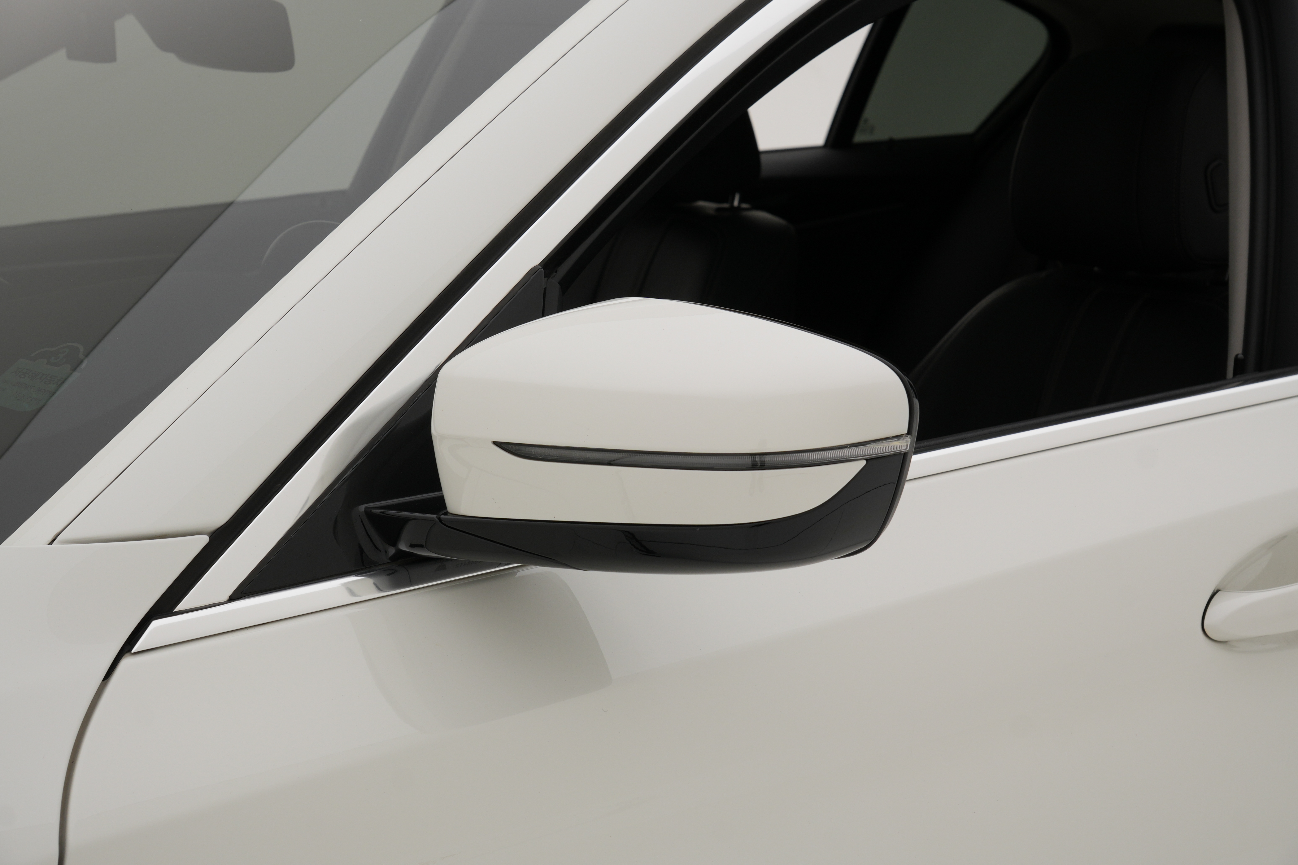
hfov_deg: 32.6
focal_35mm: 62
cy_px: 432
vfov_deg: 22.0
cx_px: 649
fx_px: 2223
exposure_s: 1/50
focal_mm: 41.1
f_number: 8
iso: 160
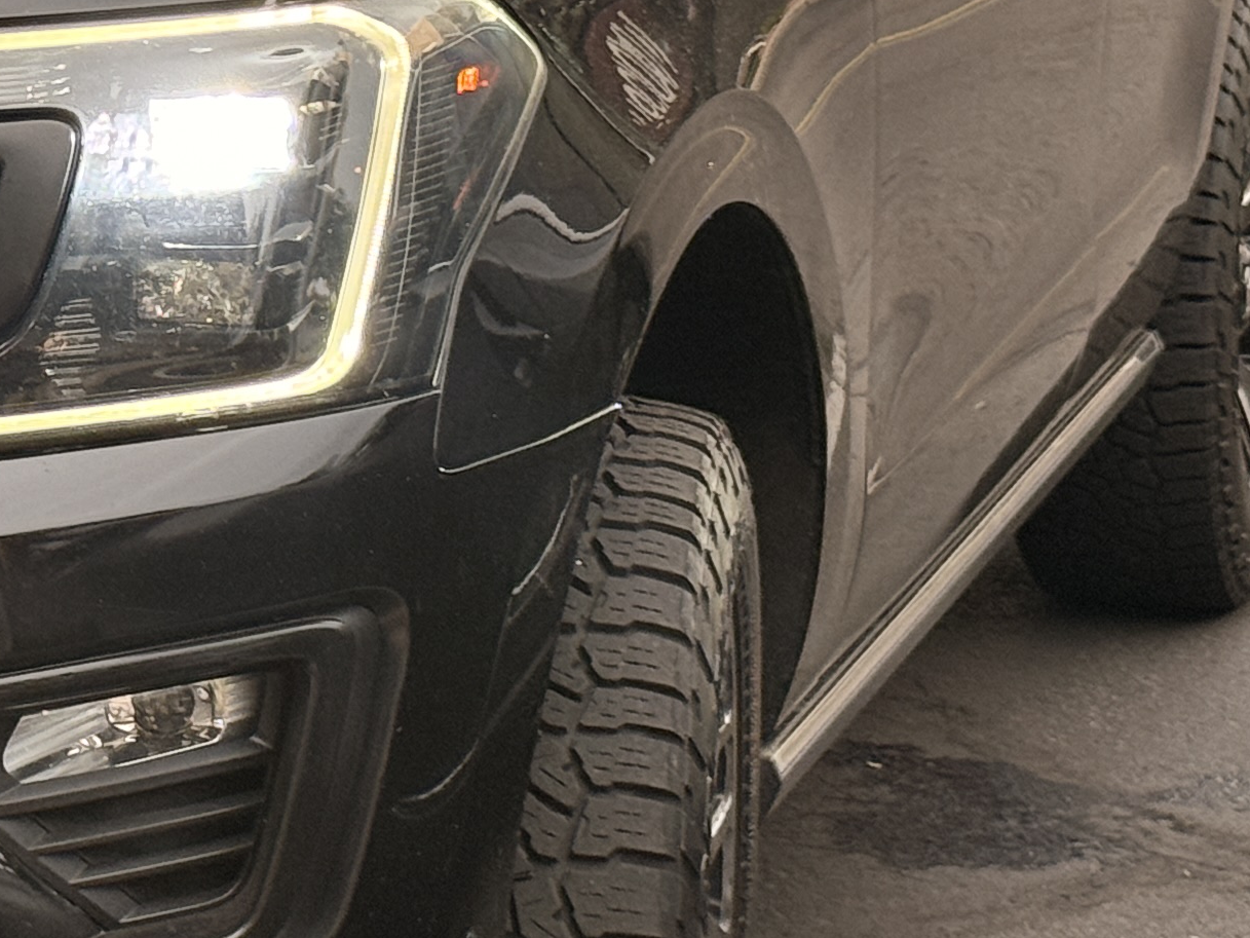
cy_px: 146
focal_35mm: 159
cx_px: -143
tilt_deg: -8.7
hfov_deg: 12.2
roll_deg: +1.1
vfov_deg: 9.3
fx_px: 5742
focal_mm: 6.76
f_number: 1.78
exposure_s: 1/52
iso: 80
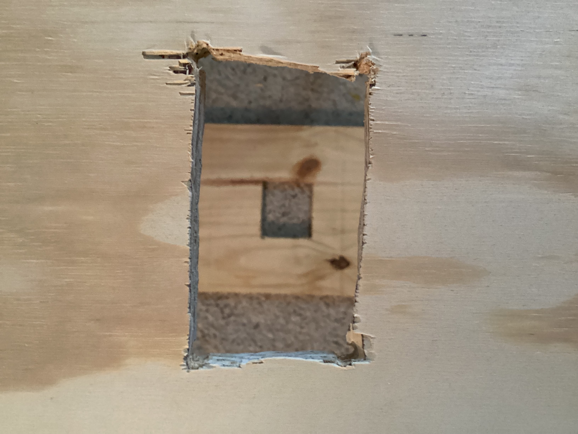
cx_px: 289
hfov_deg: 58.4
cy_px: 217
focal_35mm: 31
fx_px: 518
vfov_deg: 45.4
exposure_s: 1/25
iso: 320
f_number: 2.4
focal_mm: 3.3
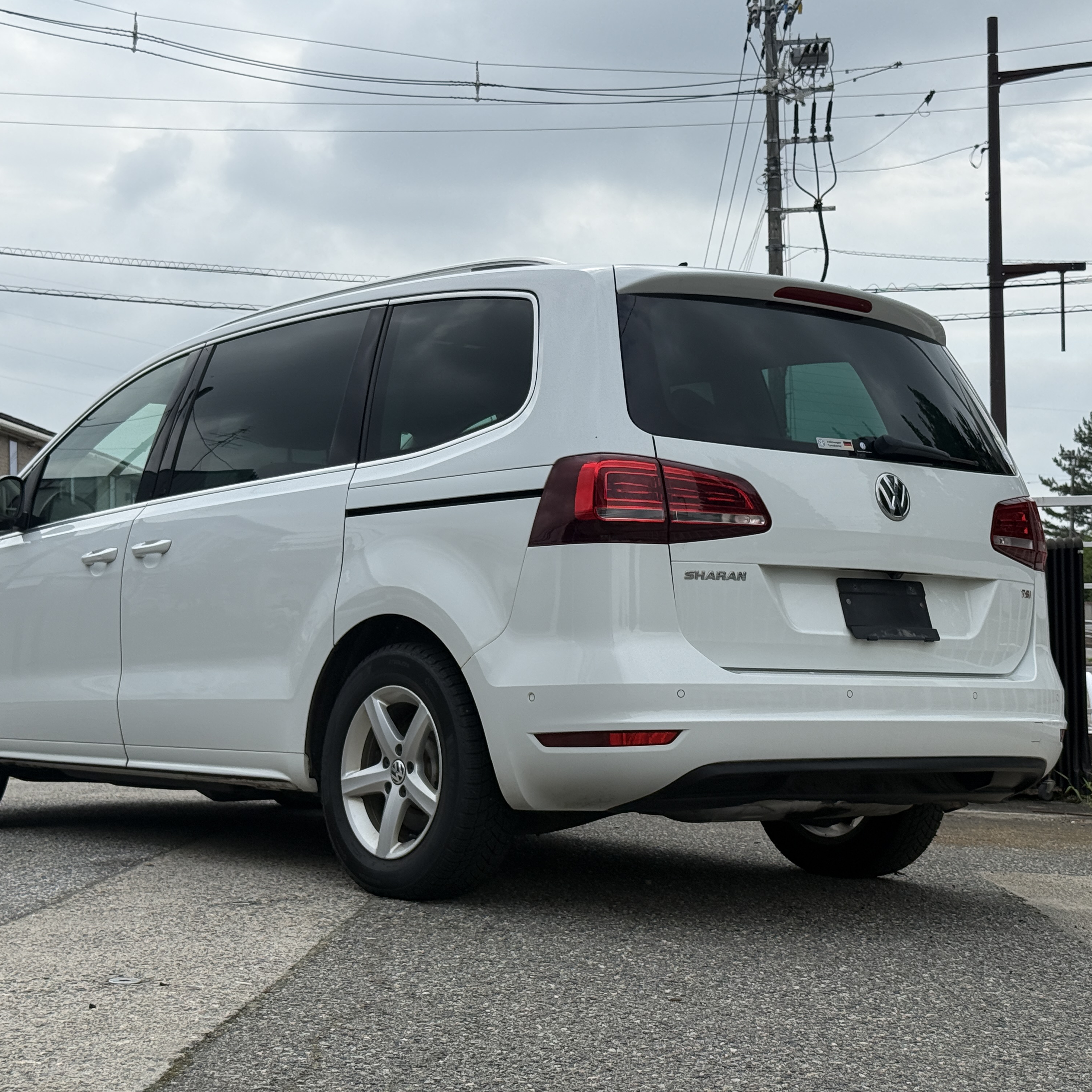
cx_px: 486
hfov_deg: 30.0
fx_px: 2034
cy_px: 544
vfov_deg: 30.0
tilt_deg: +3.0
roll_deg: +0.7
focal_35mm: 57
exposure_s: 1/7143
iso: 64
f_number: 1.78
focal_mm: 6.76
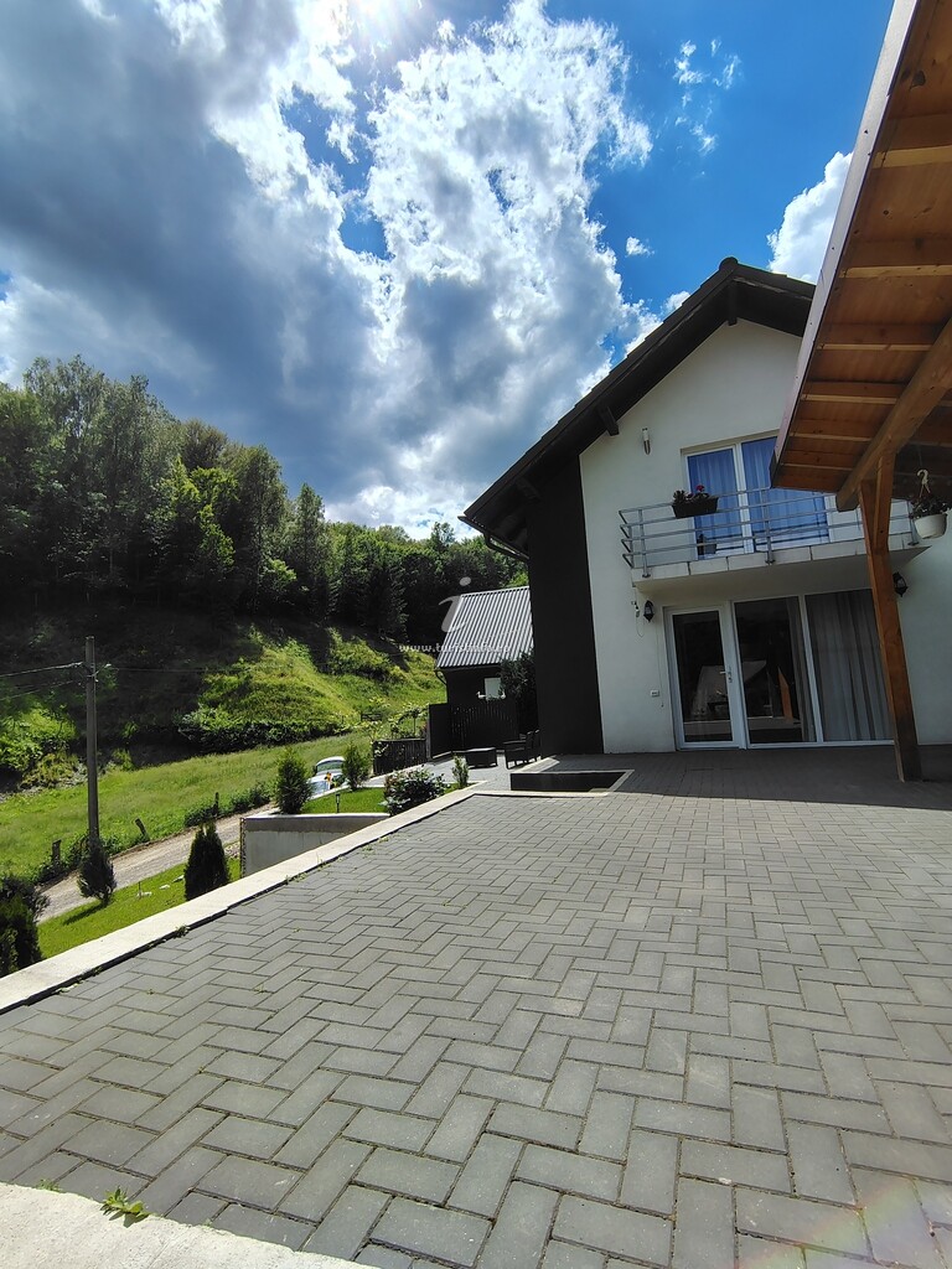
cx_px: 476
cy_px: 634
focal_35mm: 16
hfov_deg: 78.1
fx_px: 587
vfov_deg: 94.5
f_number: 2.2
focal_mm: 2.13
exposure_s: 1/1615
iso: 100
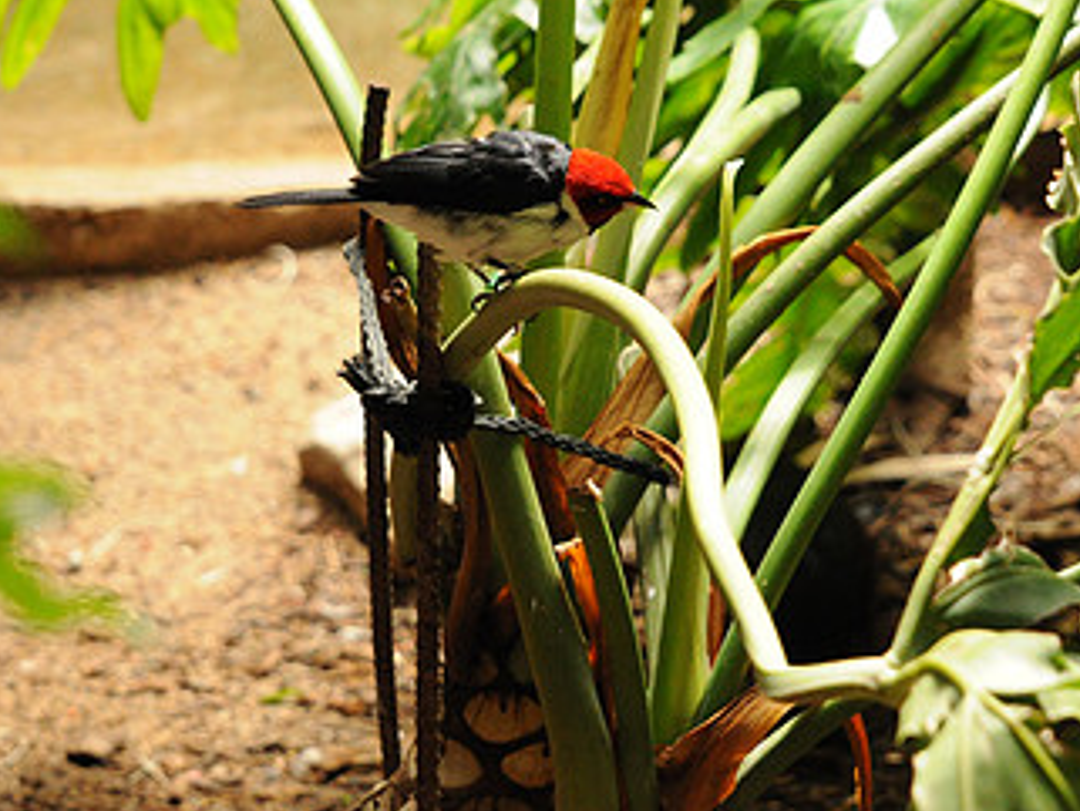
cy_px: 231
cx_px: 559
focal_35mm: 182
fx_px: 5680
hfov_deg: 10.9
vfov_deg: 8.2
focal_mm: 70
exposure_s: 1/200
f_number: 5.6
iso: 1600
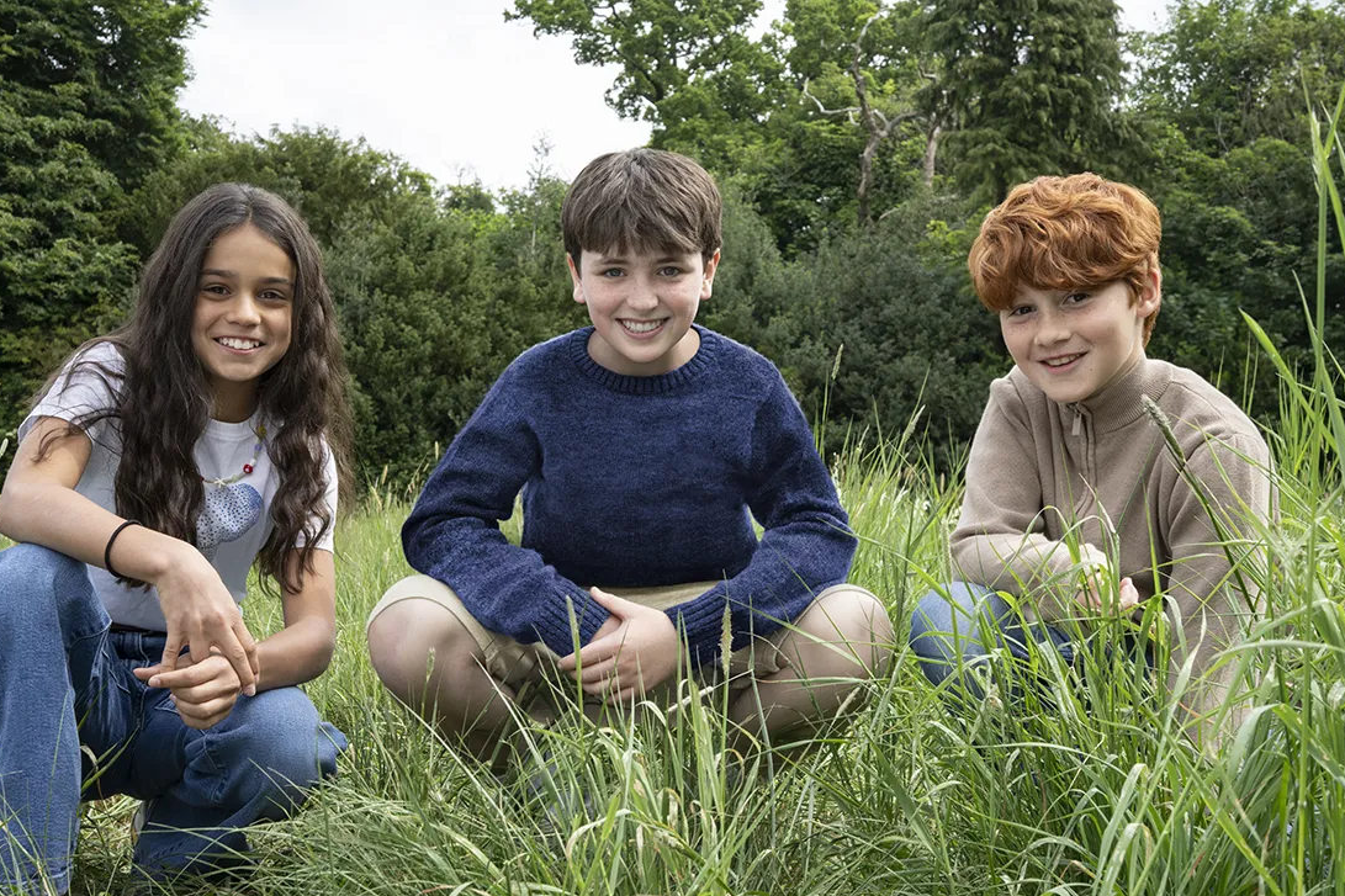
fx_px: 1644
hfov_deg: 44.5
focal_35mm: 44
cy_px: 424
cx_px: 653
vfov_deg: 30.5
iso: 400
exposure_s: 1/160
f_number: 11
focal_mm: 40
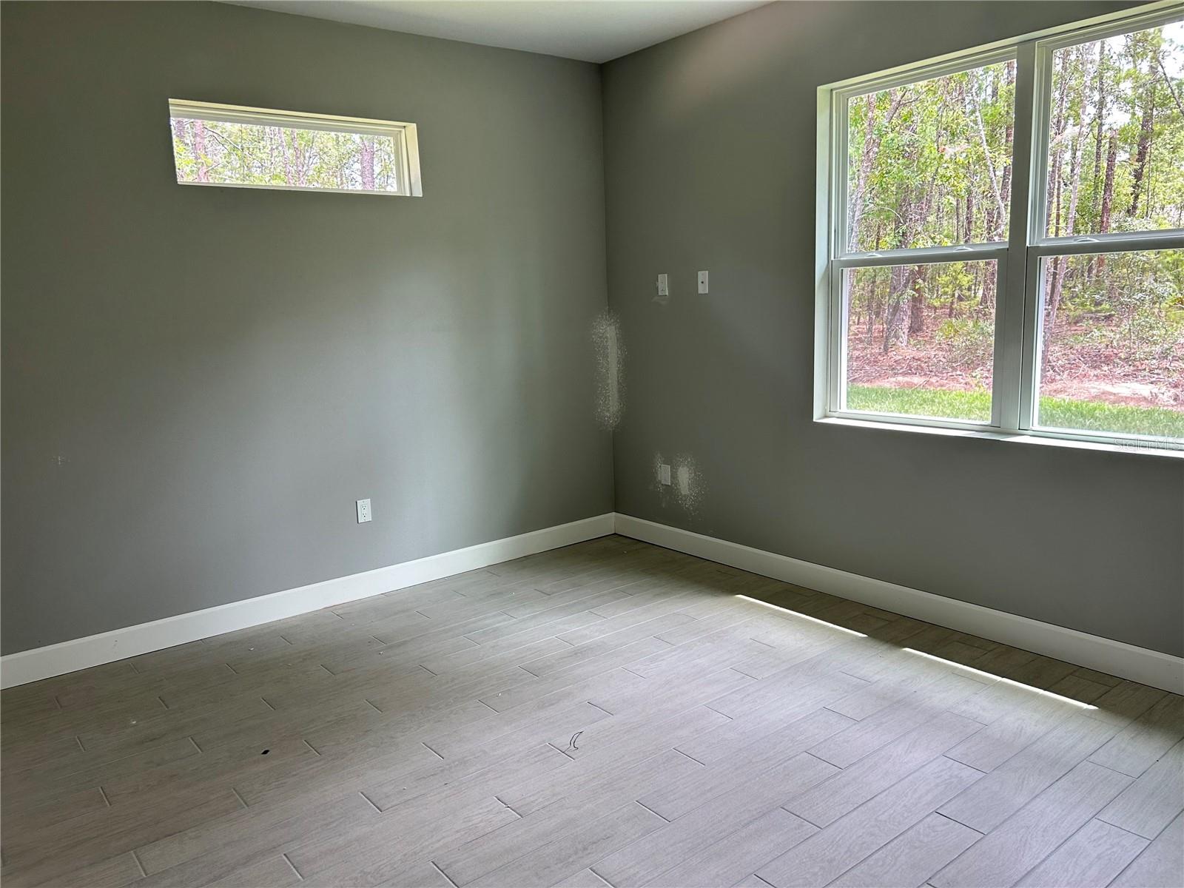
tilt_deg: -9.9
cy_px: 444
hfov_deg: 67.3
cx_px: 592
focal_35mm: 26
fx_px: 889
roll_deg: +2.4
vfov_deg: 53.1
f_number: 1.5
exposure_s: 1/121
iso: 64
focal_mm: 5.7
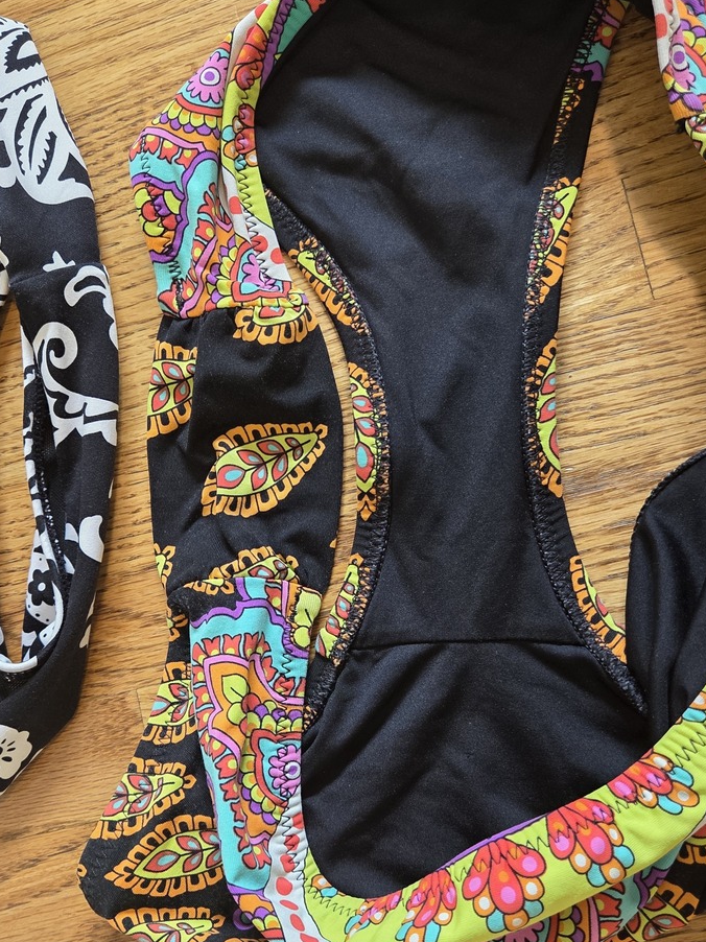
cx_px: 354
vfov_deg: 53.6
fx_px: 925
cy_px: 559
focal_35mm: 34
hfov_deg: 41.8
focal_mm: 5.4
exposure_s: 1/120
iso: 200
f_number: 1.8
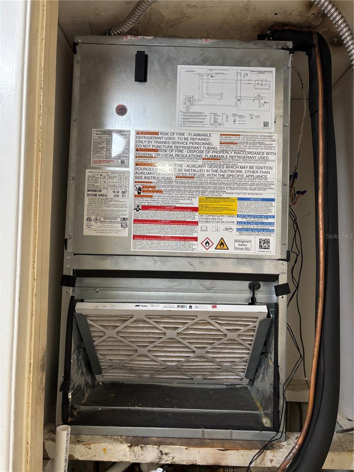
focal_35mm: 26
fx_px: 355
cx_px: 177
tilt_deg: +2.7
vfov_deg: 67.3
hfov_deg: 53.1
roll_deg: -1.5
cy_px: 236
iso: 160
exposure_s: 1/60
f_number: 1.6
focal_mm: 5.96
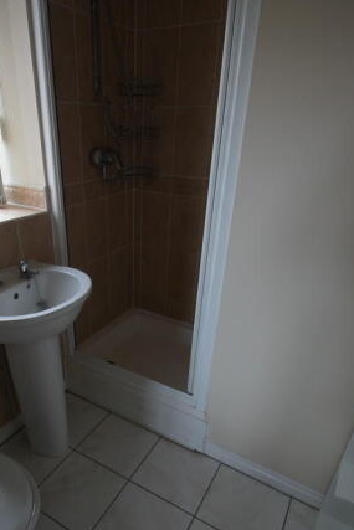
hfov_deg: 54.8
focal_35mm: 23
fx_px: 339
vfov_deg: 76.1
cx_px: 143
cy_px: 267
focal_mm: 10
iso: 200
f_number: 4.5
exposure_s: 1/40
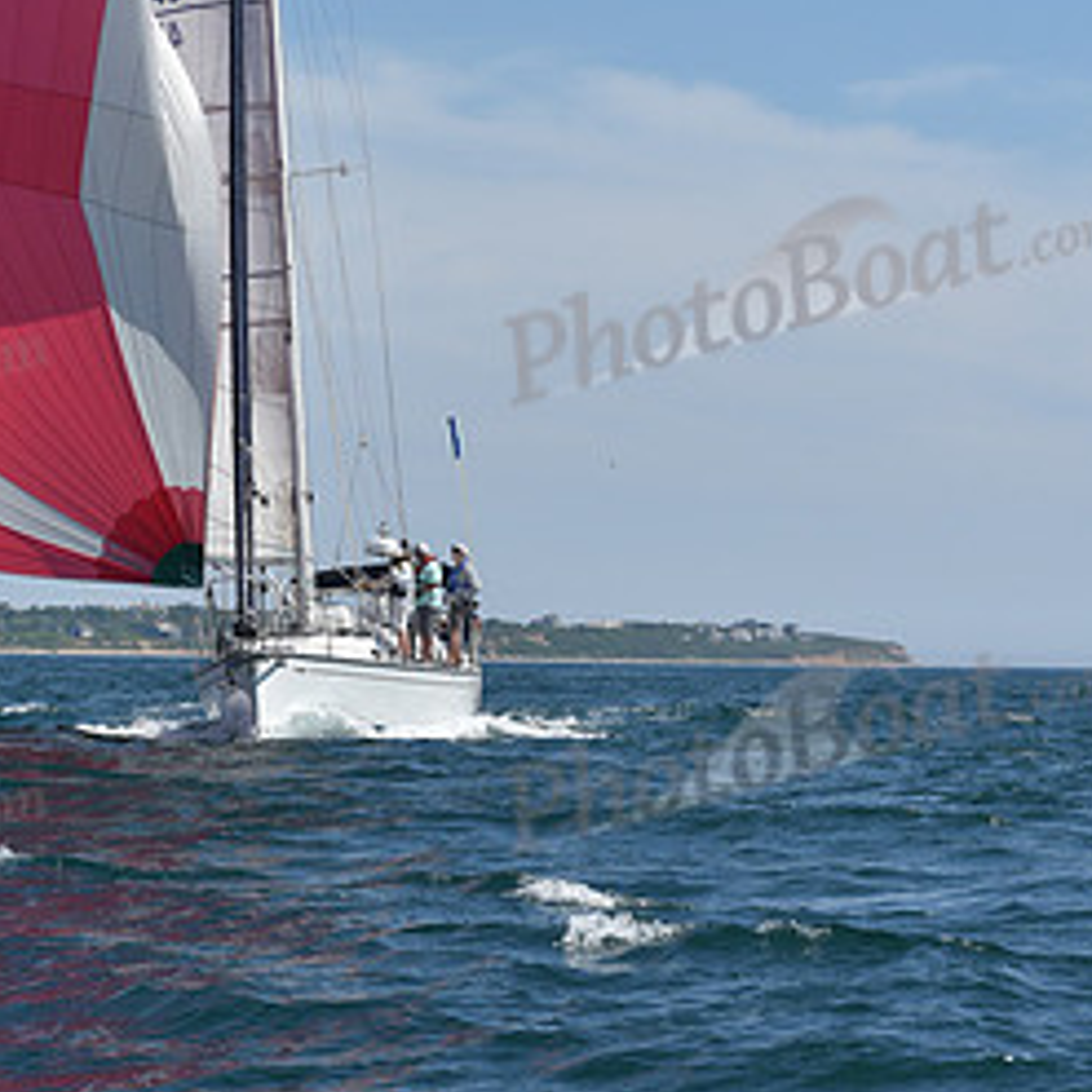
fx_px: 4997
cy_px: 124
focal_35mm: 140
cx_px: 276
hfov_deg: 12.4
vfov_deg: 12.4
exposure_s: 1/800
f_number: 10
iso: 250
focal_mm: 70
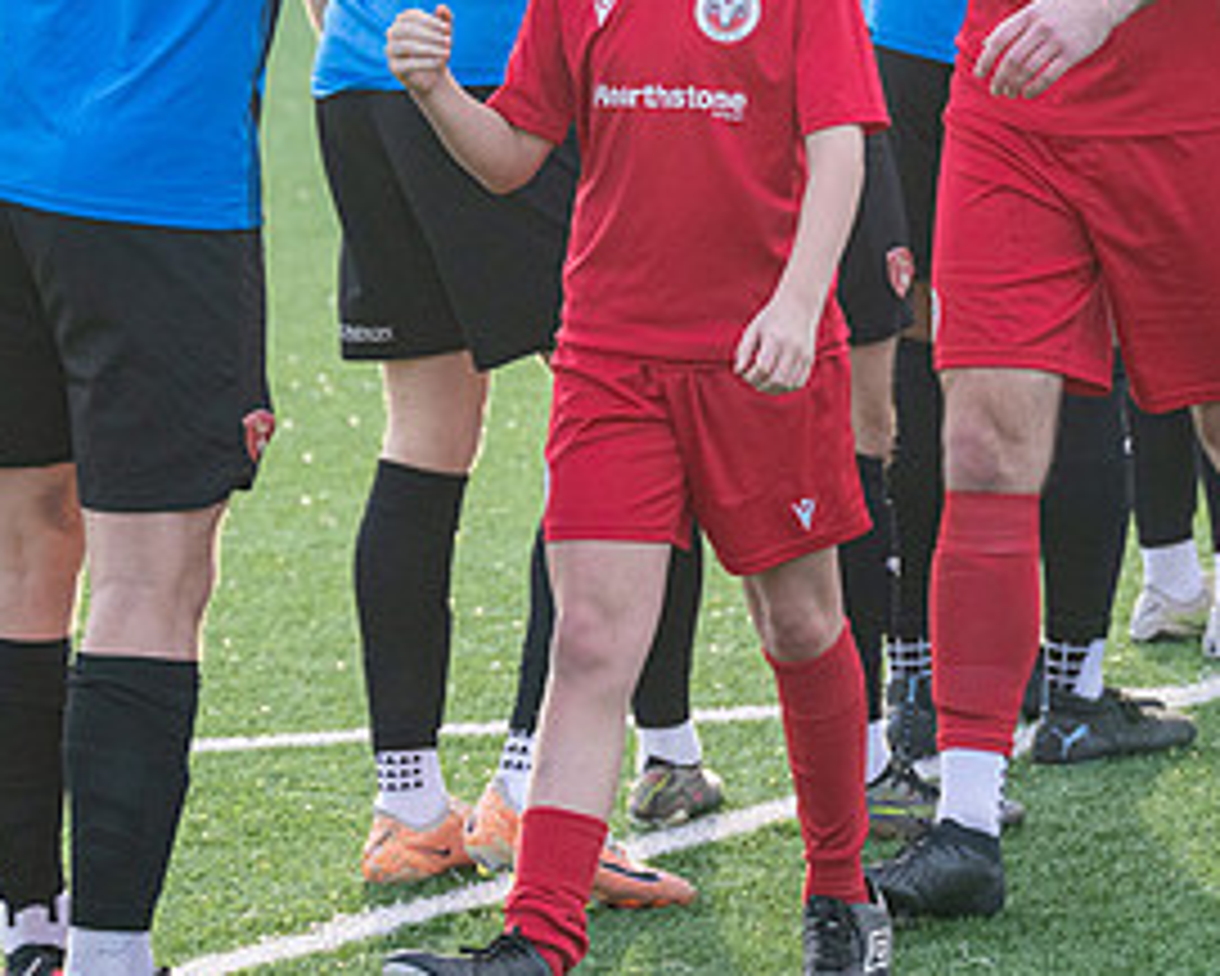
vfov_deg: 6.8
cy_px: 216
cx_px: 1004
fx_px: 8272
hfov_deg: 8.4
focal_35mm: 229
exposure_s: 1/1600
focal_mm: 98
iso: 800
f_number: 4
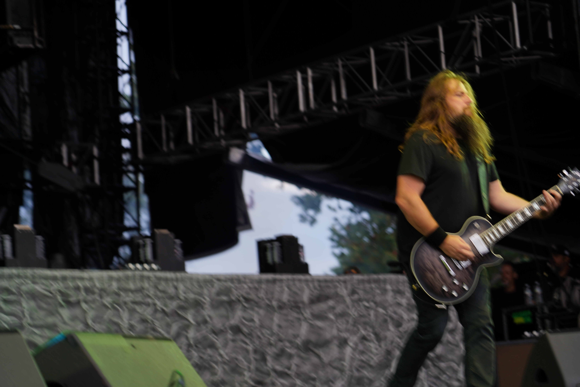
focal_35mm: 105
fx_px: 1692
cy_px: 194
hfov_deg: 19.5
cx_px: 290
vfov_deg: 13.0
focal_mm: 105
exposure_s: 1/100
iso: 125
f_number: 4
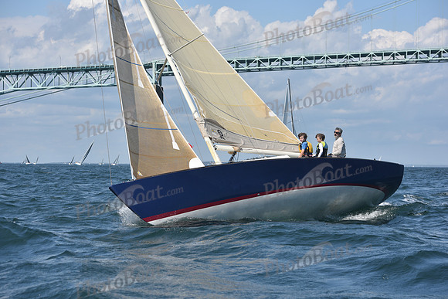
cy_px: 150
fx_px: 1070
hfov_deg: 23.6
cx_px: 224
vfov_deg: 15.9
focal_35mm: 86
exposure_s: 1/1000
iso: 250
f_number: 5.6
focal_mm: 86
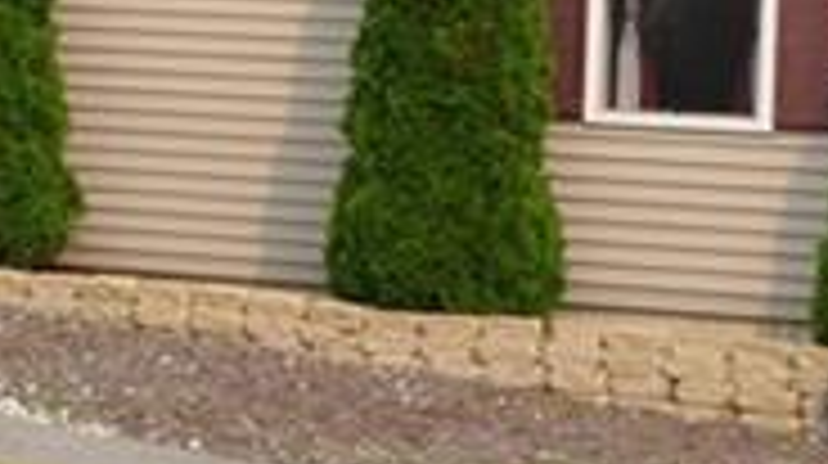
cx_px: -796
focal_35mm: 227
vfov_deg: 5.3
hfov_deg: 9.0
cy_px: -286
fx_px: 4978
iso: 200
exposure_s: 1/200
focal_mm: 26
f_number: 11
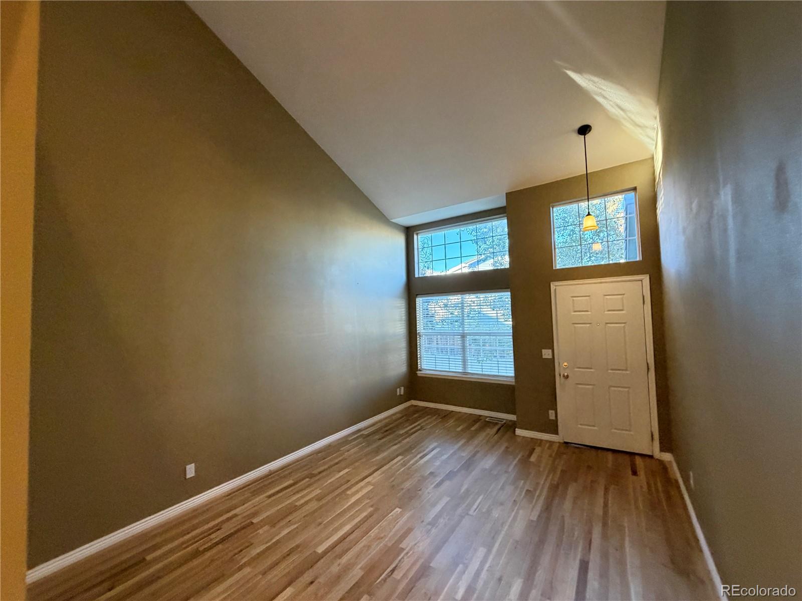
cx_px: 401
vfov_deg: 85.7
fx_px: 324
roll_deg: +0.6
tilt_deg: +2.1
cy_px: 300
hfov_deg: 102.1
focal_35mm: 14
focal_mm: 2.22
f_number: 2.2
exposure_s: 1/60
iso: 400
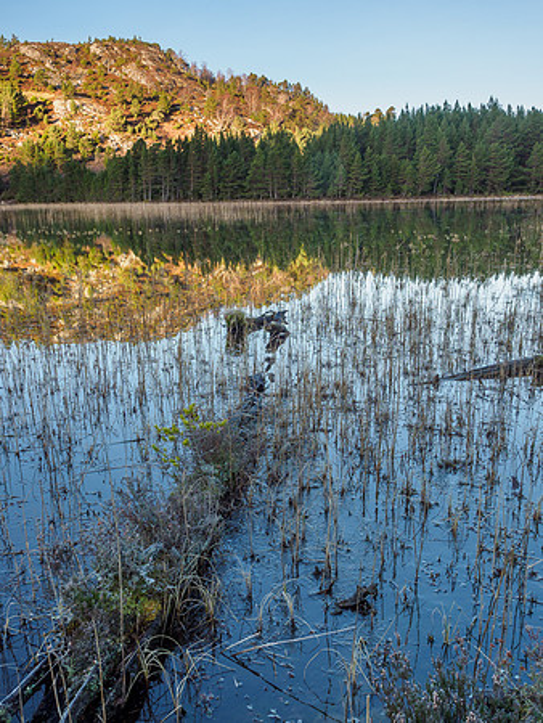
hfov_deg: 49.8
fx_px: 585
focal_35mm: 28
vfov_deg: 63.4
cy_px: 362
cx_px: 272
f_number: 7.1
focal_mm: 14
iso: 200
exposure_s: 1/15
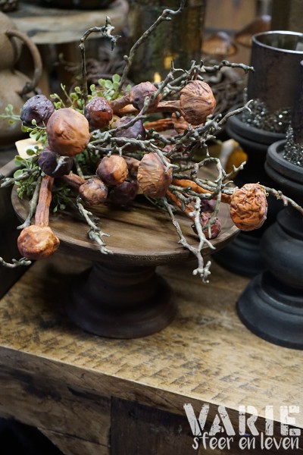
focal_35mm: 39
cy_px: 228
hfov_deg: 34.2
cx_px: 152
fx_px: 492
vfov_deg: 49.6
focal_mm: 39
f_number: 4
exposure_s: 1/200
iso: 5000
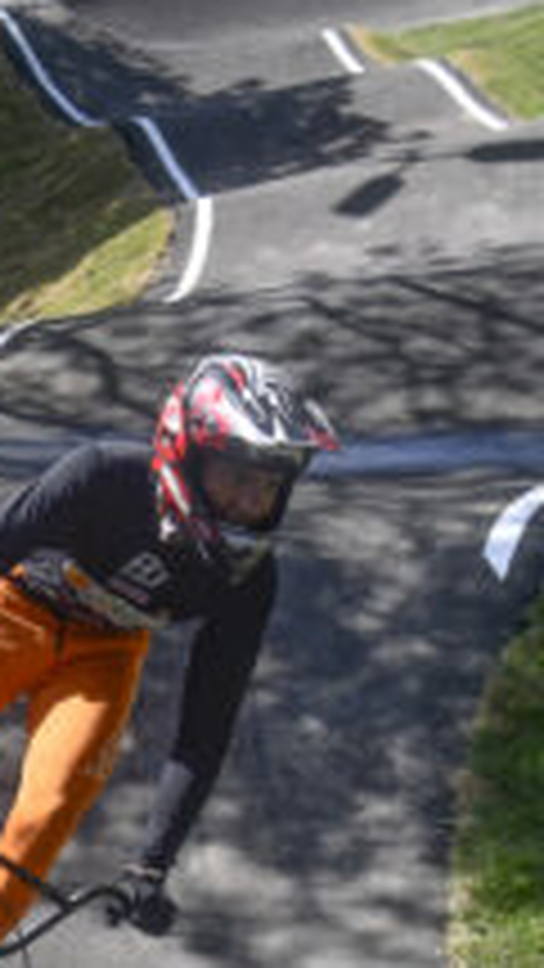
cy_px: 702
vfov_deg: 23.5
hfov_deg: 12.5
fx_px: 2307
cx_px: -355
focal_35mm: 90
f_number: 5.6
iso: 400
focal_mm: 24
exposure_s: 1/1600
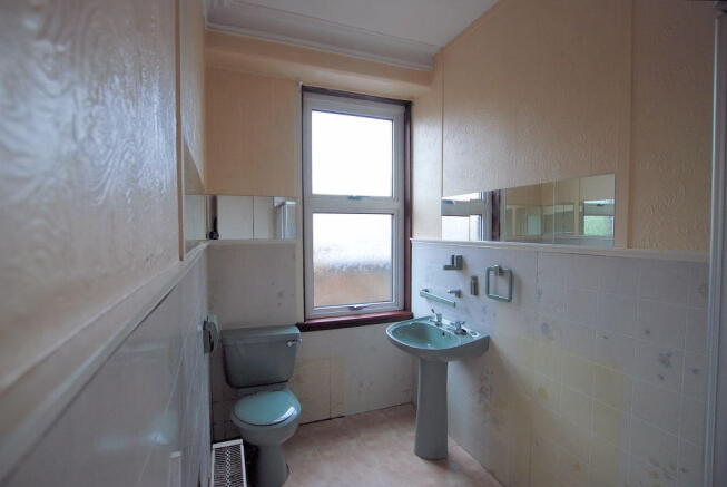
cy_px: 244
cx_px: 364
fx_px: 334
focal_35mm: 16
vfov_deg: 72.2
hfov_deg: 94.9
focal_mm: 11
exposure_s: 1/40
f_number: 3.5
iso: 200
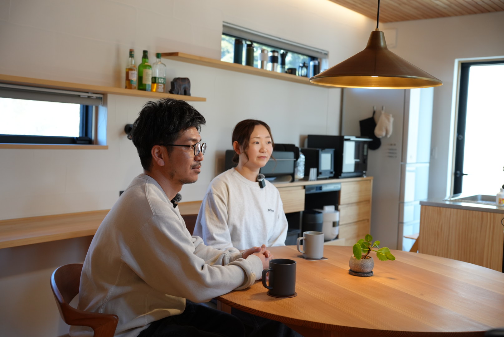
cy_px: 168
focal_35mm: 42
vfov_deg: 32.0
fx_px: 587
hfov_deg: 46.5
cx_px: 252
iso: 1250
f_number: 4
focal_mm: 41.9
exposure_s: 1/160
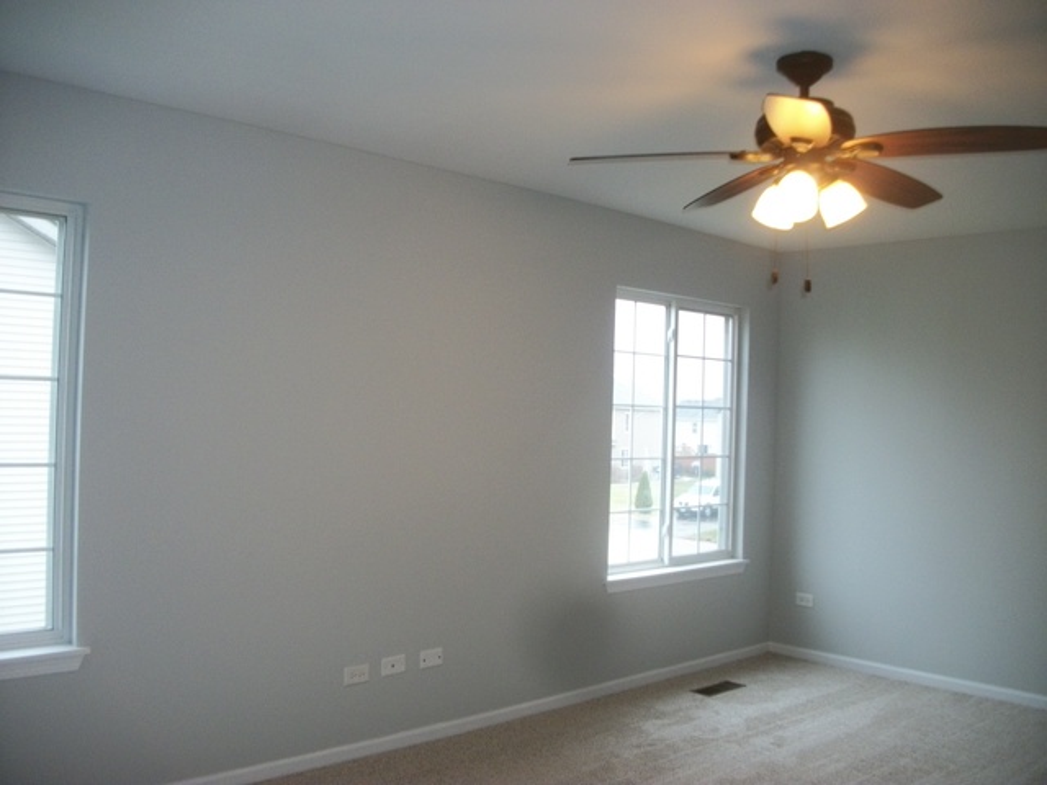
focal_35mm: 32
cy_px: 392
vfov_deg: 44.2
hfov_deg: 56.8
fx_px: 968
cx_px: 524
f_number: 2.9
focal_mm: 5.7
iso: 160
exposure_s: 1/30
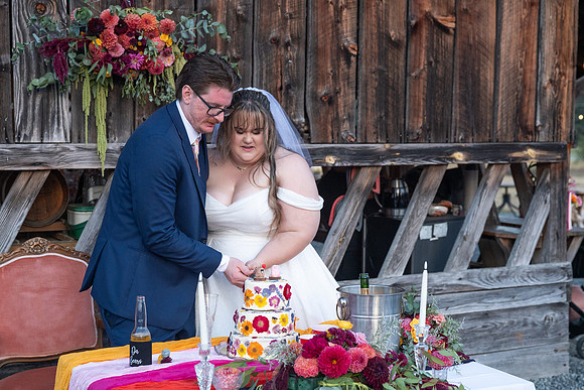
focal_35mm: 55
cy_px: 195
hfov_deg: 36.2
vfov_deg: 24.6
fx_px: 892
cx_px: 292
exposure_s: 1/800
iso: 2000
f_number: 4
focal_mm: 55
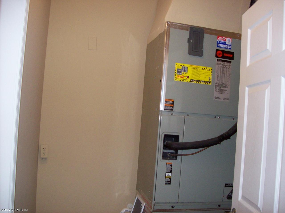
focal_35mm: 36
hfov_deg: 51.4
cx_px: 142
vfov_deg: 39.7
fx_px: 296
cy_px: 106
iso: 200
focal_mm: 6
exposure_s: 1/64
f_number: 2.7
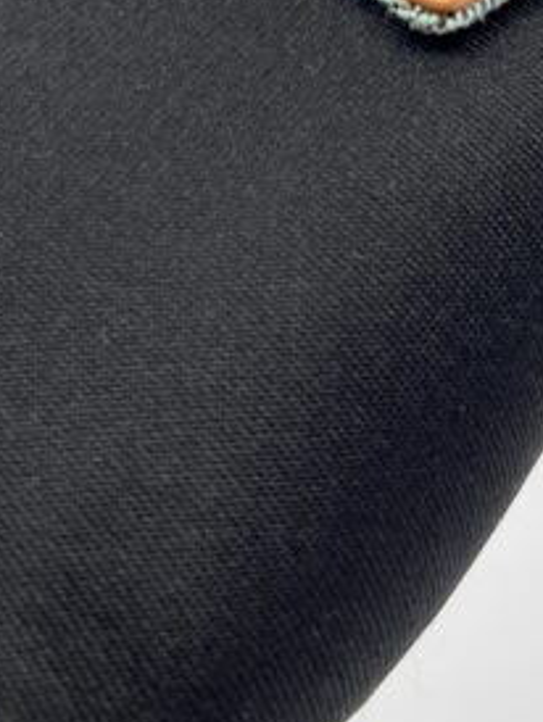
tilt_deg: -29.7
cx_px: 382
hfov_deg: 15.2
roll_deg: +0.4
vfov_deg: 17.3
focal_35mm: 97
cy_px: -482
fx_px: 2026
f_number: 1.5
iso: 32
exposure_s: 1/105
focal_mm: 5.7
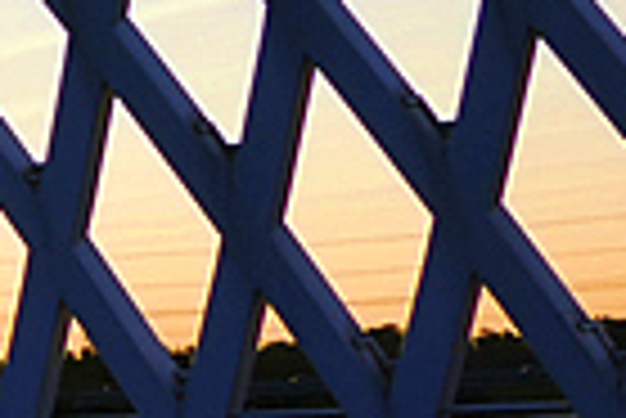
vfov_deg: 8.4
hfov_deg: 9.5
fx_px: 2820
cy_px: -117
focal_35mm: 162
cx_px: -1342
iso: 125
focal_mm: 9.12
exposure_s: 1/1300
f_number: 2.8
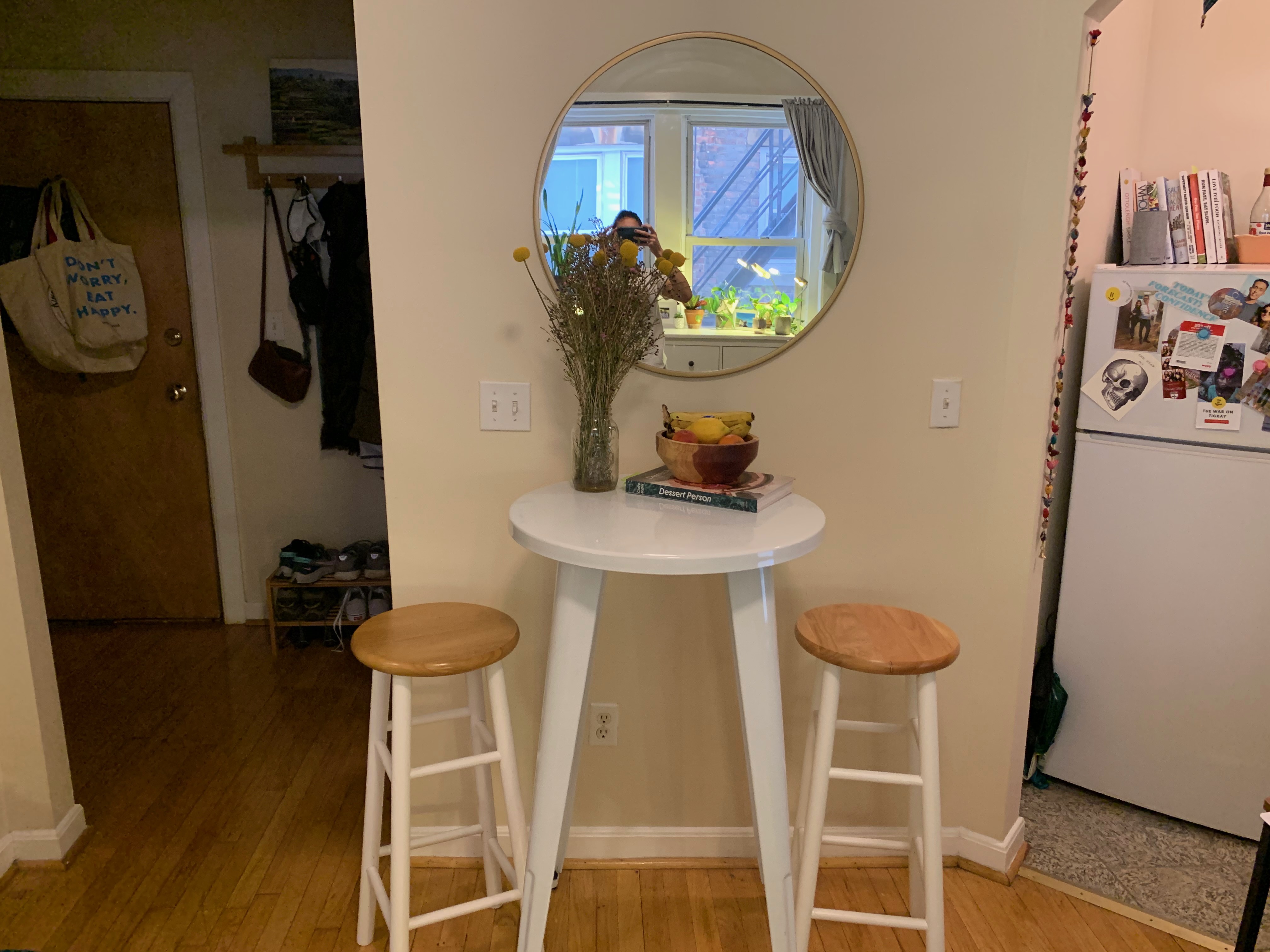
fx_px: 954
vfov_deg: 53.1
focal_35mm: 26
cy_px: 476
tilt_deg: -13.2
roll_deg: +0.3
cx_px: 635
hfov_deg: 67.3
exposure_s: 1/60
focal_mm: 4.25
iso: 320
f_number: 1.8
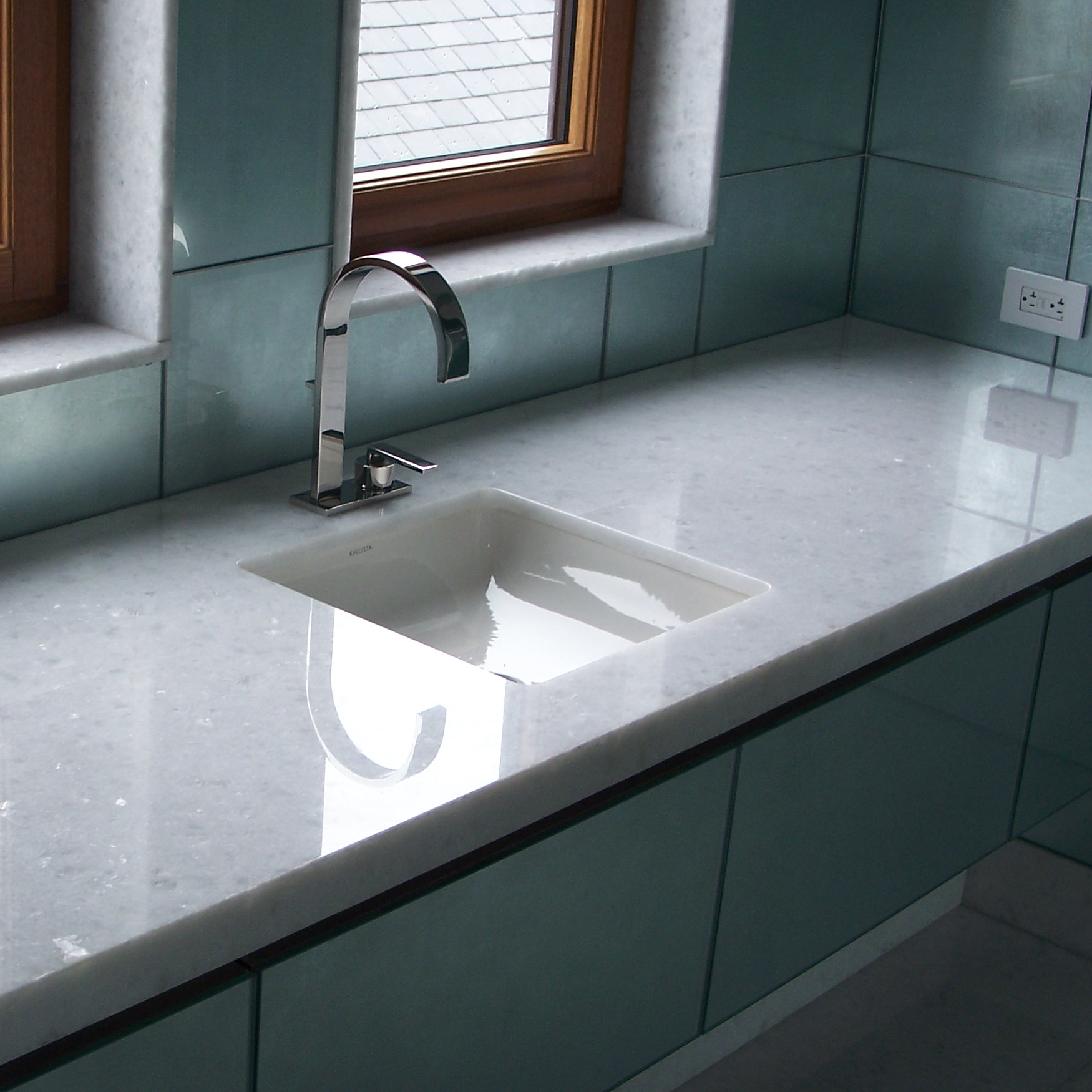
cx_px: 295
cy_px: 548
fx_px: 2177
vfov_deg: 28.2
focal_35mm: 61
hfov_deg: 27.8
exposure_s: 1/60
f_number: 2.8
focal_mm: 7.8
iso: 64
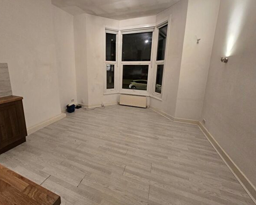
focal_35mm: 15
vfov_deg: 83.9
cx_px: 111
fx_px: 114
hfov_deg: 96.2
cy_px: 95
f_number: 2.2
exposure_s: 1/50
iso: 640
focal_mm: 2.2
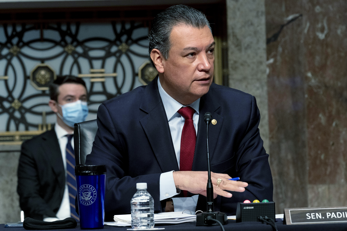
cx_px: 174
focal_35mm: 165
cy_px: 116
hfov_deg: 12.5
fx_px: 1590
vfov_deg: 8.3
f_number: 9
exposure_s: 1/80
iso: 4000
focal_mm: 165
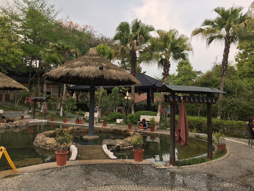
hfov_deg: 61.7
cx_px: 127
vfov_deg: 48.2
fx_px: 213
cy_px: 96
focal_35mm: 29
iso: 25
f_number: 2.2
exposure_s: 1/156
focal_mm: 4.15
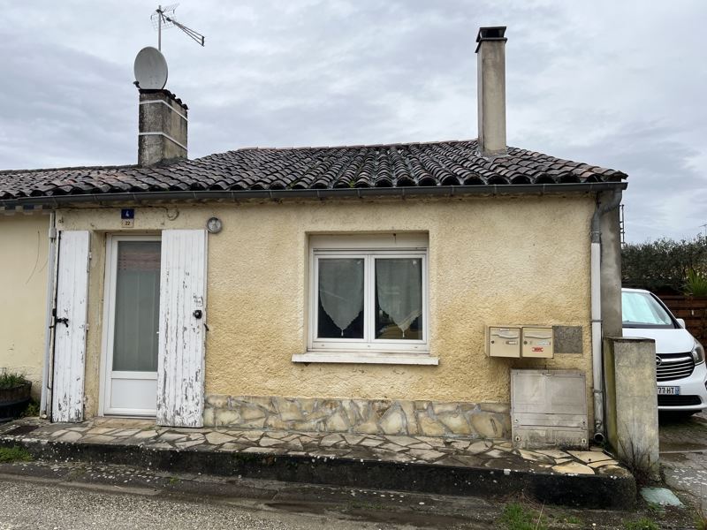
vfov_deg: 53.1
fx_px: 531
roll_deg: +0.3
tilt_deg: +5.1
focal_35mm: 26
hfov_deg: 67.3
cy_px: 265
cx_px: 354
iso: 50
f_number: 1.6
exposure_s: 1/1212
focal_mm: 5.1
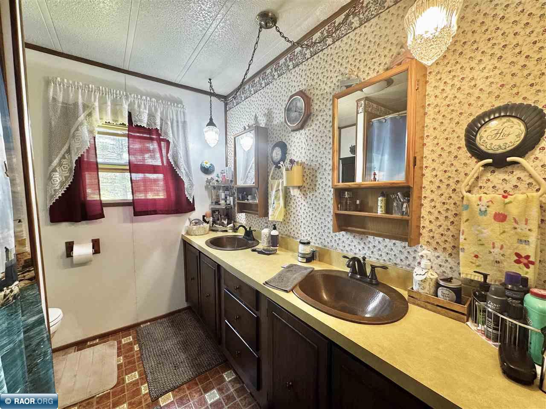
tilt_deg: -4.2
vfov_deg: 85.7
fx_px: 221
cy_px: 204
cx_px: 273
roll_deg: +0.0
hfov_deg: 102.1
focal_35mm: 14
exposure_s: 1/60
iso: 250
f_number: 2.2
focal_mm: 2.22
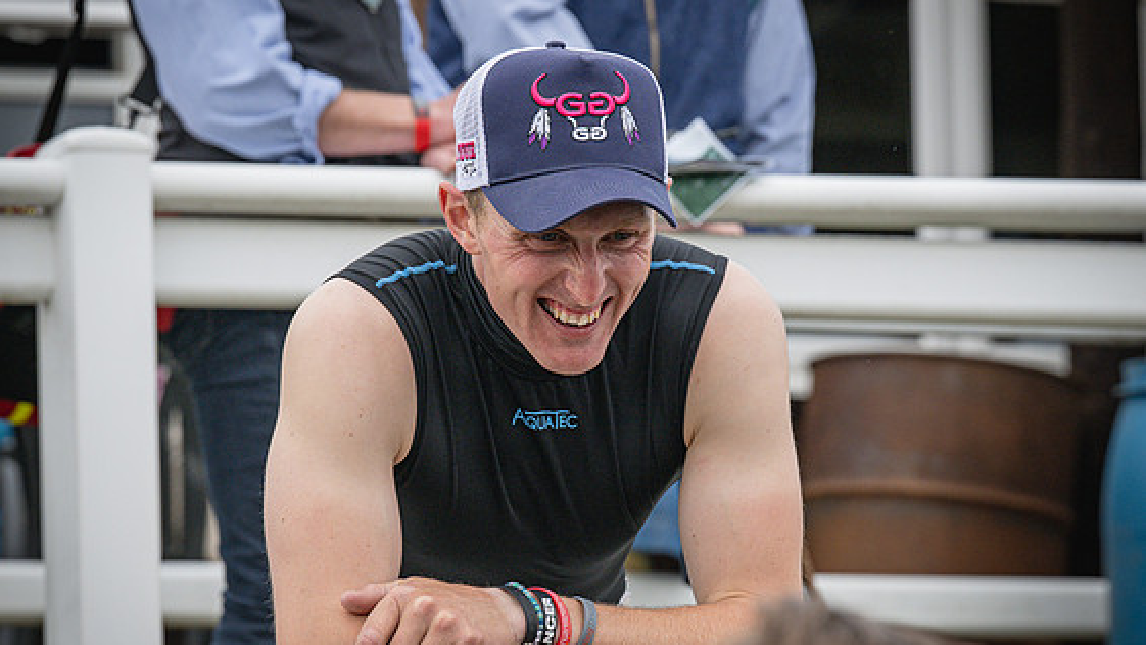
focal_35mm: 217
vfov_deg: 5.6
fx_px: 6596
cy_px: 343
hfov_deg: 9.9
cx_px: 482
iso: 400
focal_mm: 115
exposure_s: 1/1600
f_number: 5
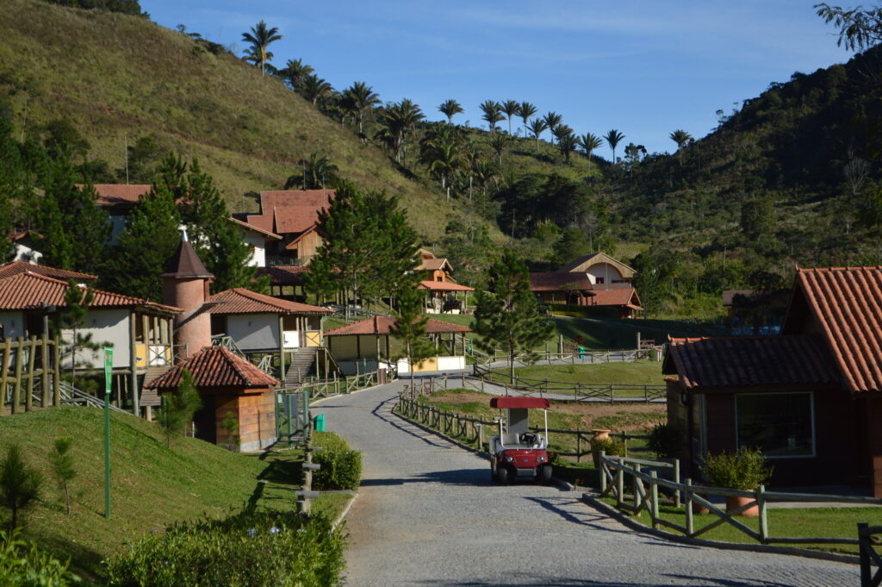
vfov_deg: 17.5
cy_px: 294
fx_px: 1909
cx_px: 441
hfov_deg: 26.0
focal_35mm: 78
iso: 400
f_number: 8
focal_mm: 52
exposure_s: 1/2000
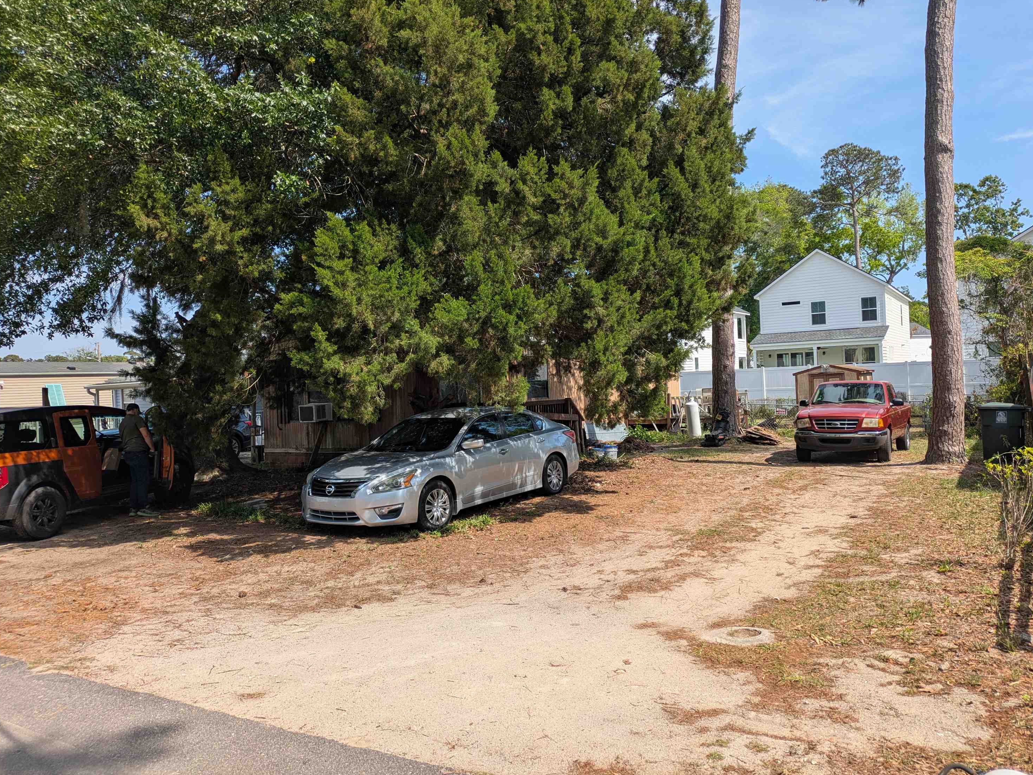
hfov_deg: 67.3
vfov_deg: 53.1
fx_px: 776
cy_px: 378
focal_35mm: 26
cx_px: 521
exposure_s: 1/1292
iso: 47
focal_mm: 5.43
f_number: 1.89
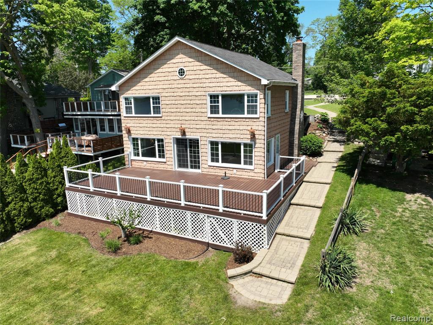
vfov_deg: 56.8
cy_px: 162
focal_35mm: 24
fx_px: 300
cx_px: 216
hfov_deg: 71.6
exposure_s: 1/2000
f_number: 2.8
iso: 130
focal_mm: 12.29
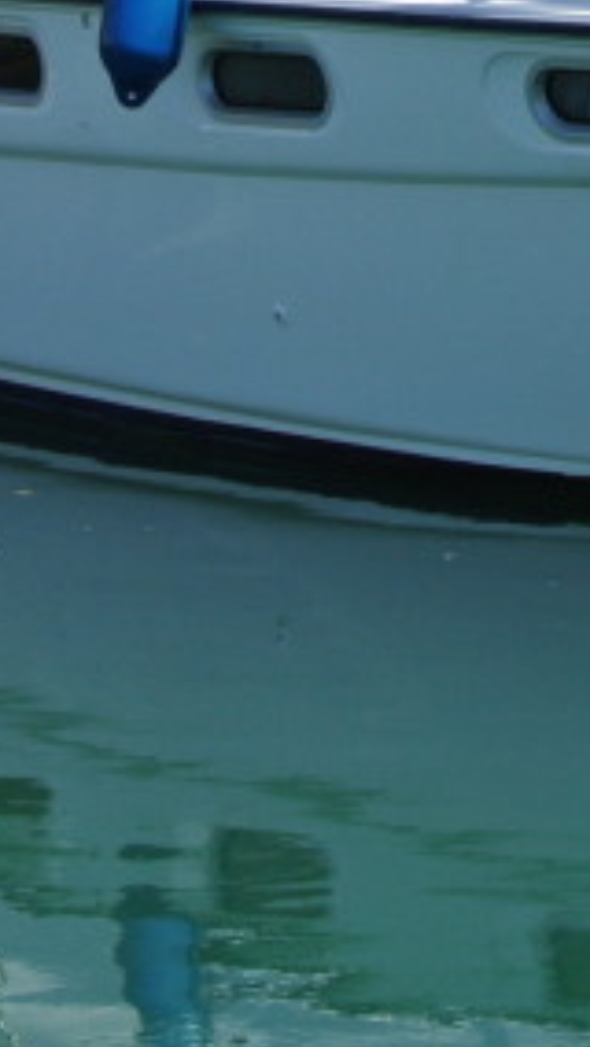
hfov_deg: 5.2
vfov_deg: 9.2
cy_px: -90
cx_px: 701
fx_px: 6473
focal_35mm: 233
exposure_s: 1/800
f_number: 5
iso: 100
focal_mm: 23.6
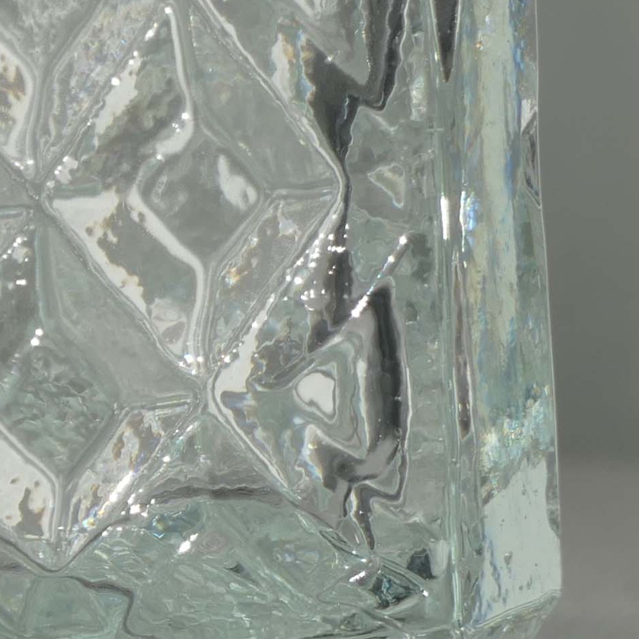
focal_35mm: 915
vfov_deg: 1.9
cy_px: 180
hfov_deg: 1.9
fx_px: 19110
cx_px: -777
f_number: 6.3
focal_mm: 67.72
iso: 125
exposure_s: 1/1600
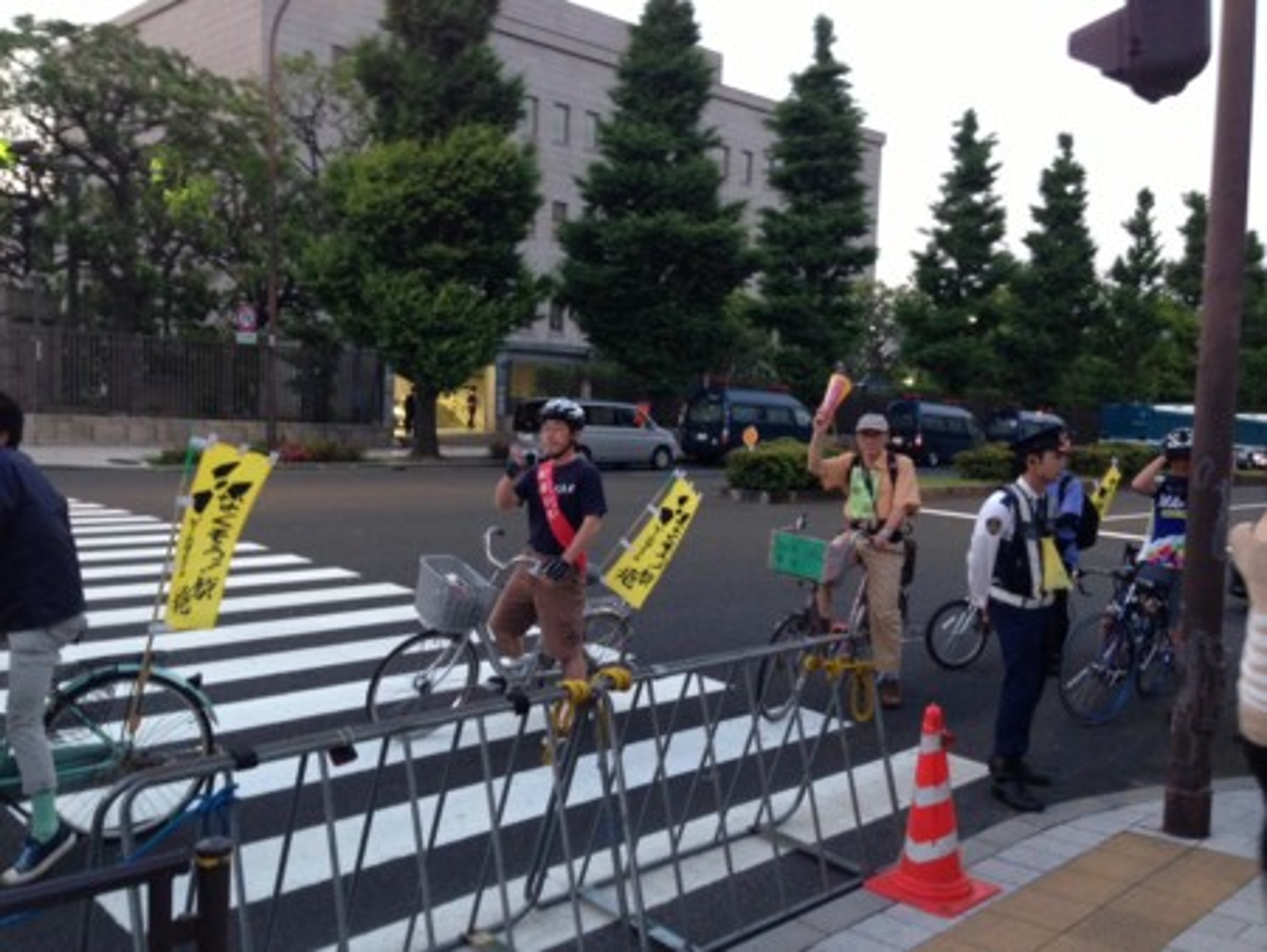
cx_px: 634
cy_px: 476
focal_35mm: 33
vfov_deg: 43.0
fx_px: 1208
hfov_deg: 55.3
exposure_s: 1/20
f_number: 2.4
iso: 160
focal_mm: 4.13
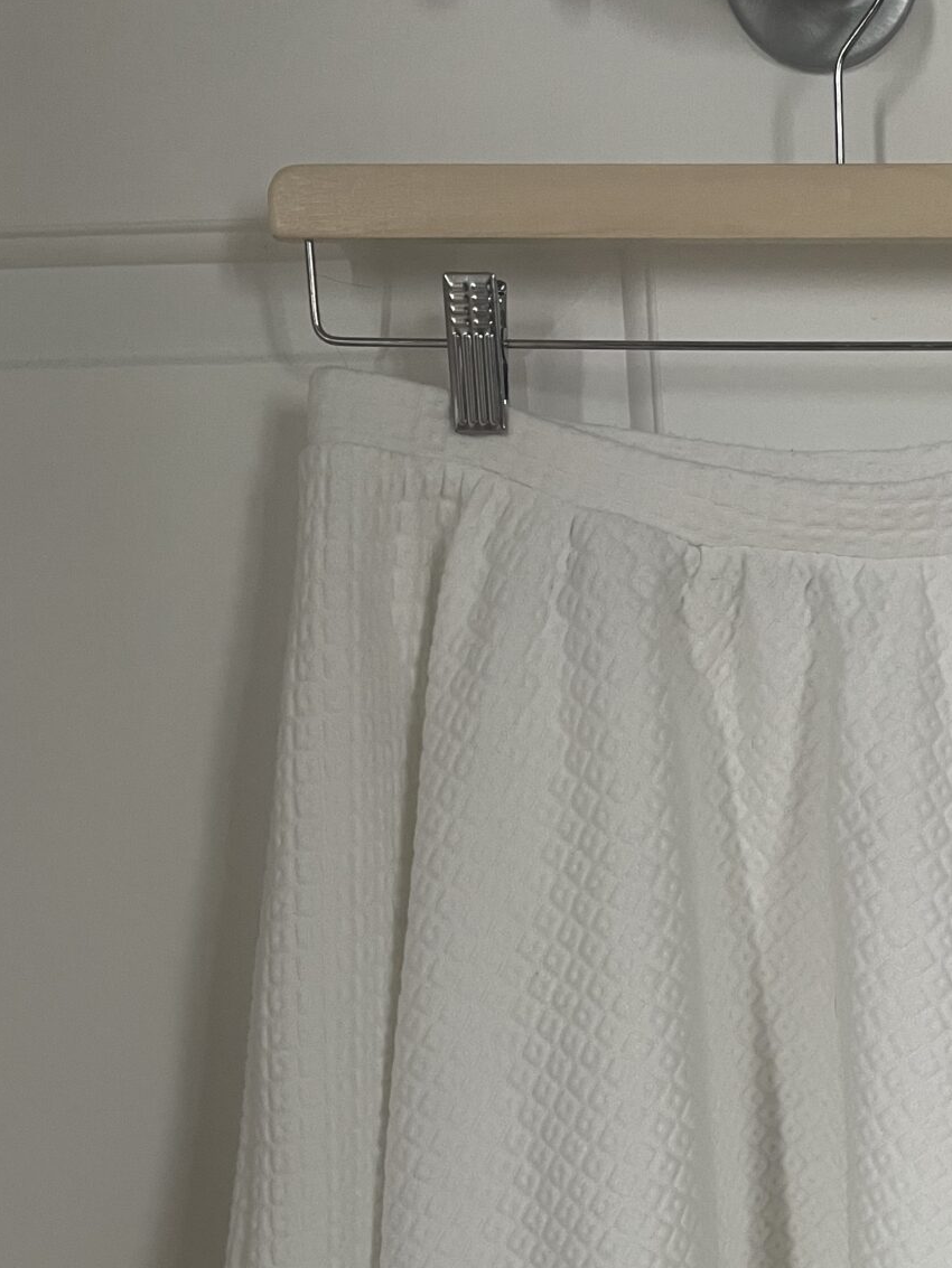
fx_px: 1723
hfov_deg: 29.8
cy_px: 955
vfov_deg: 39.3
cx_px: 820
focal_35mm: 47
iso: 125
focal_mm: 4.2
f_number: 1.6
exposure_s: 1/79
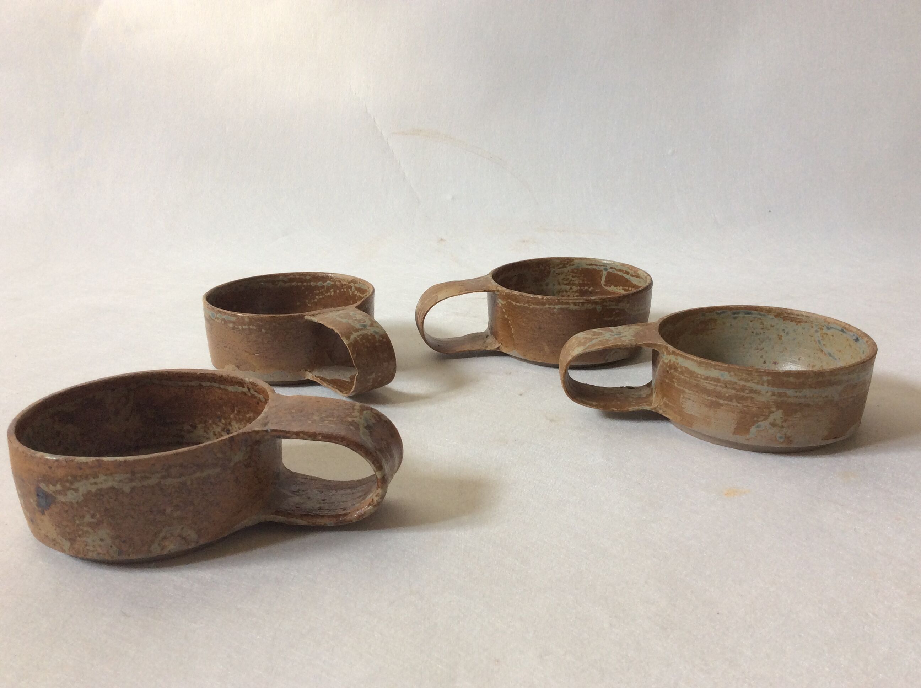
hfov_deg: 56.9
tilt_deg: -19.4
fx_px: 850
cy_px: 344
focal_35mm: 32
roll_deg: +2.1
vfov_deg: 44.1
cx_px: 460
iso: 40
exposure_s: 1/33
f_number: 2.4
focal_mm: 3.3
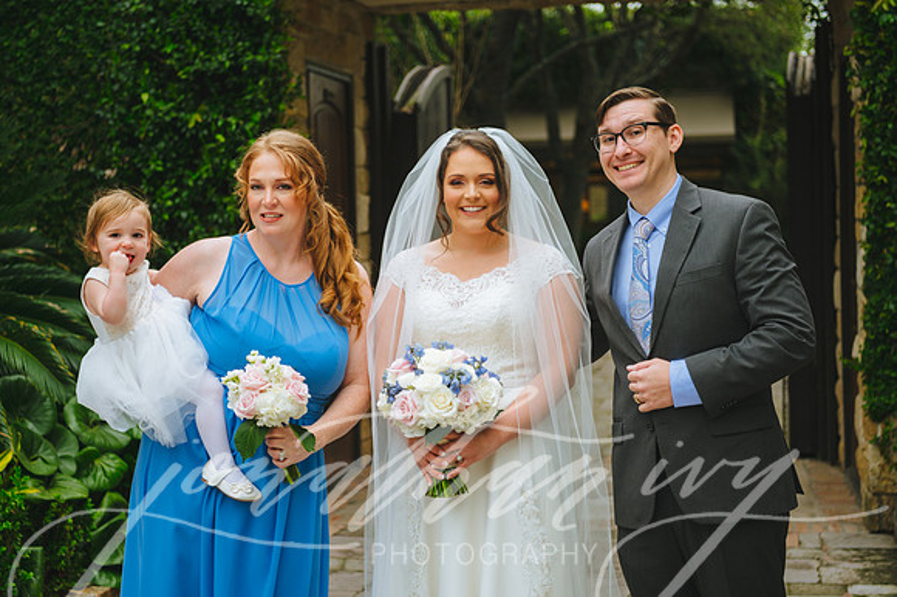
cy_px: 271
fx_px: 1521
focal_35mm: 61
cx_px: 411
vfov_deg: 22.2
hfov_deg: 32.8
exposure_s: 1/320
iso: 125
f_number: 2.8
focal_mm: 56
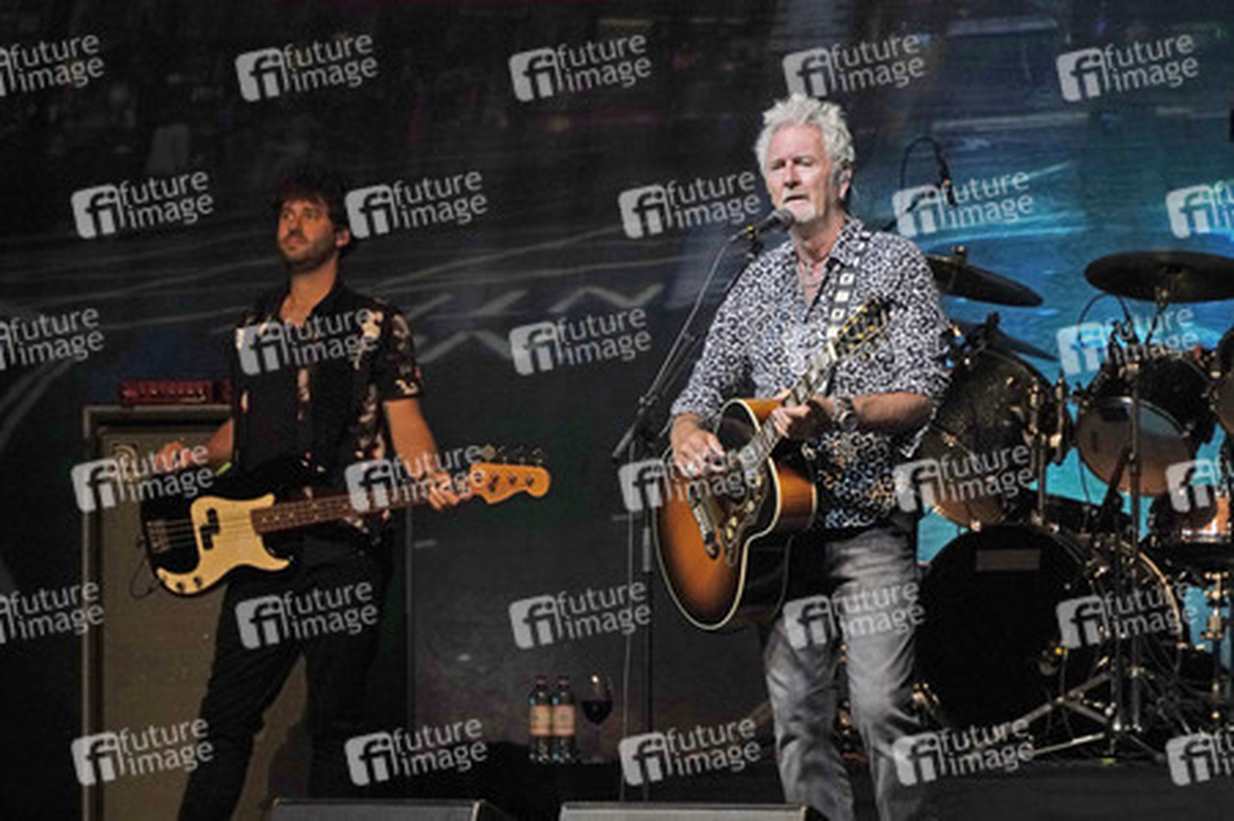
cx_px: 617
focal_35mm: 200
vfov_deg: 6.9
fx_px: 6850
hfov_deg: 10.3
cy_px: 410
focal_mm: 200
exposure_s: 1/100
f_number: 5.6
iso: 1600
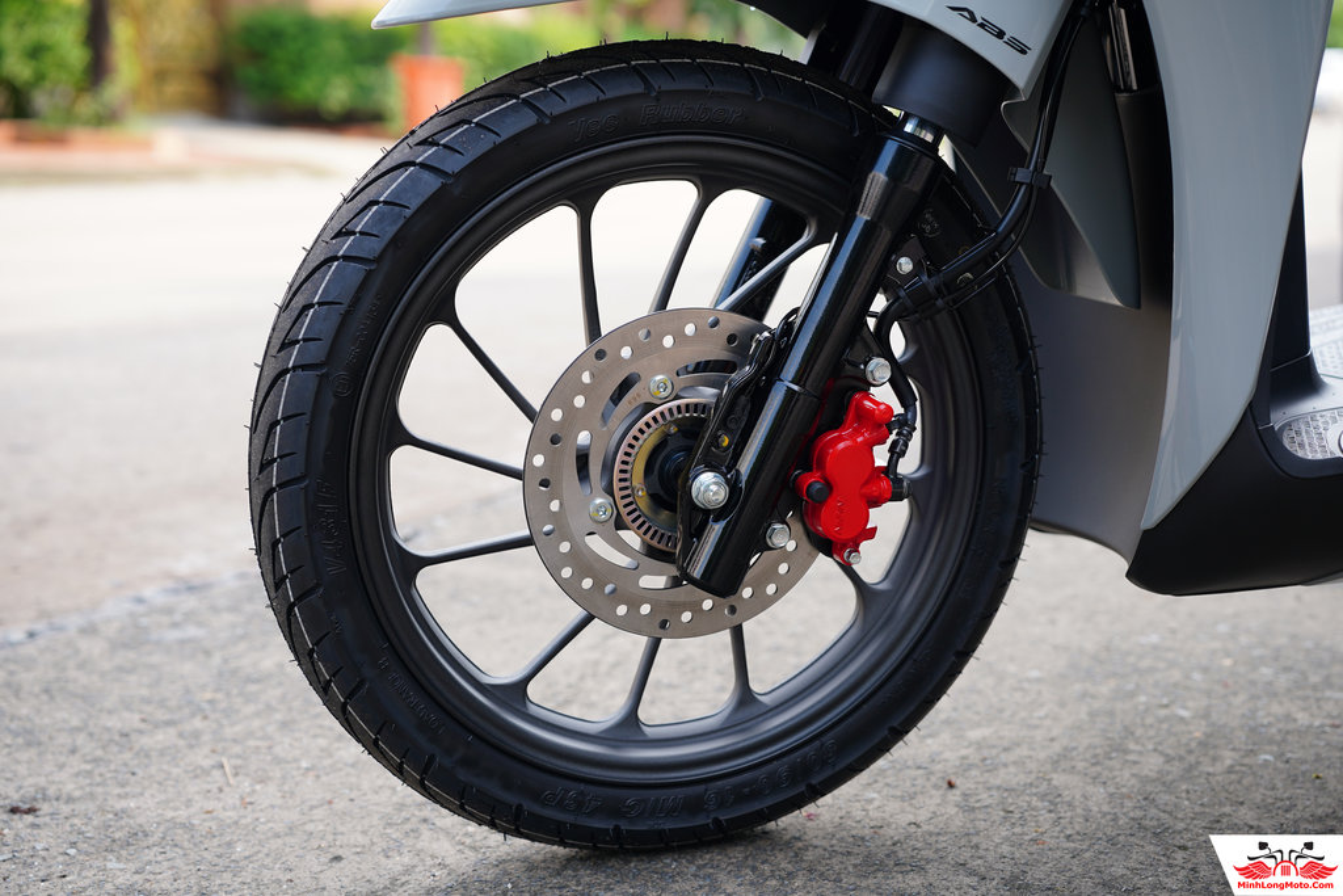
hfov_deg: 39.6
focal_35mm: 50
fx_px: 1865
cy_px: 448
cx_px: 672
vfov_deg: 27.0
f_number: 3.2
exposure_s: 1/400
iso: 200
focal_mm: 50
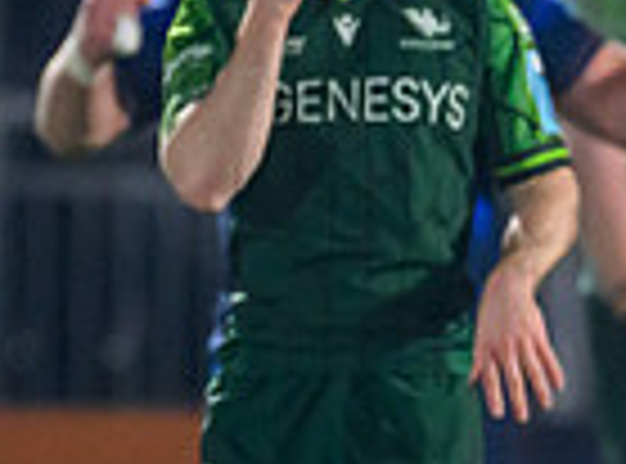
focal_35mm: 3126
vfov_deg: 0.5
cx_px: 773
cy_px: 443
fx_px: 56288
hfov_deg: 0.6
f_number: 4
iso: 6400
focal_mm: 560
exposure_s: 1/640
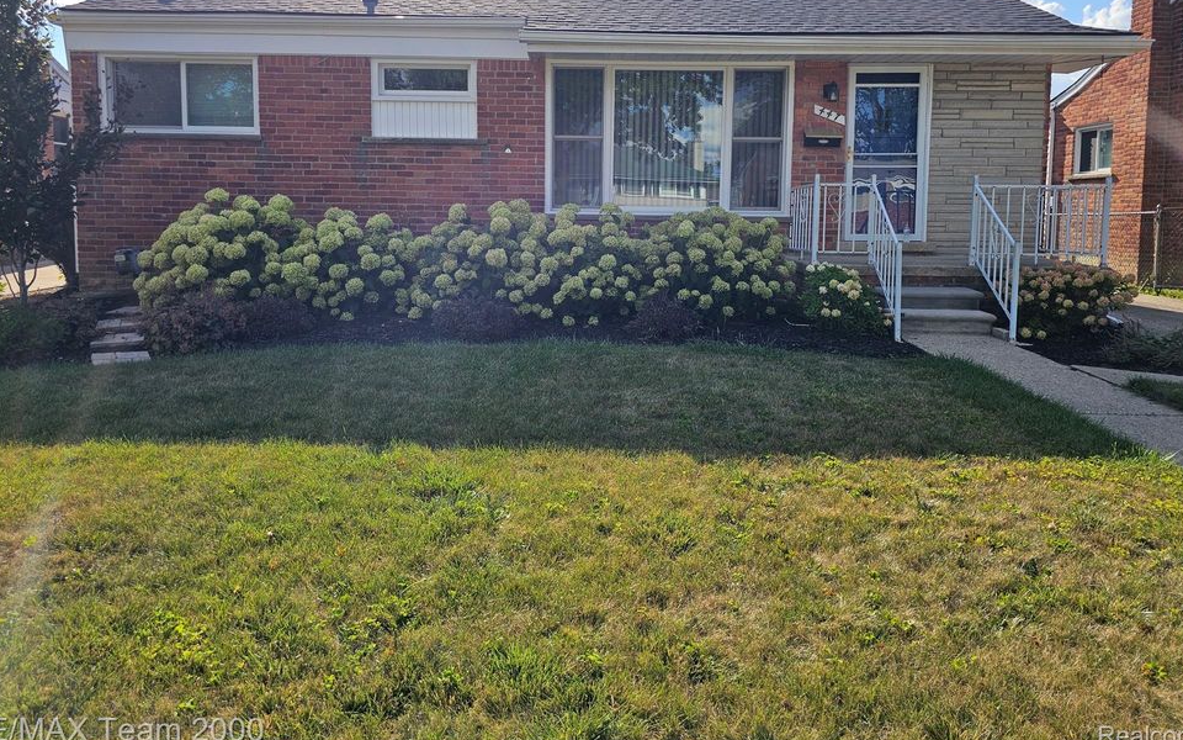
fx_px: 838
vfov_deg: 47.2
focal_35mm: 26
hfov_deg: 70.4
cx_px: 589
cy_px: 280
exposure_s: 1/761
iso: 10
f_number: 1.7
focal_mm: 6.3
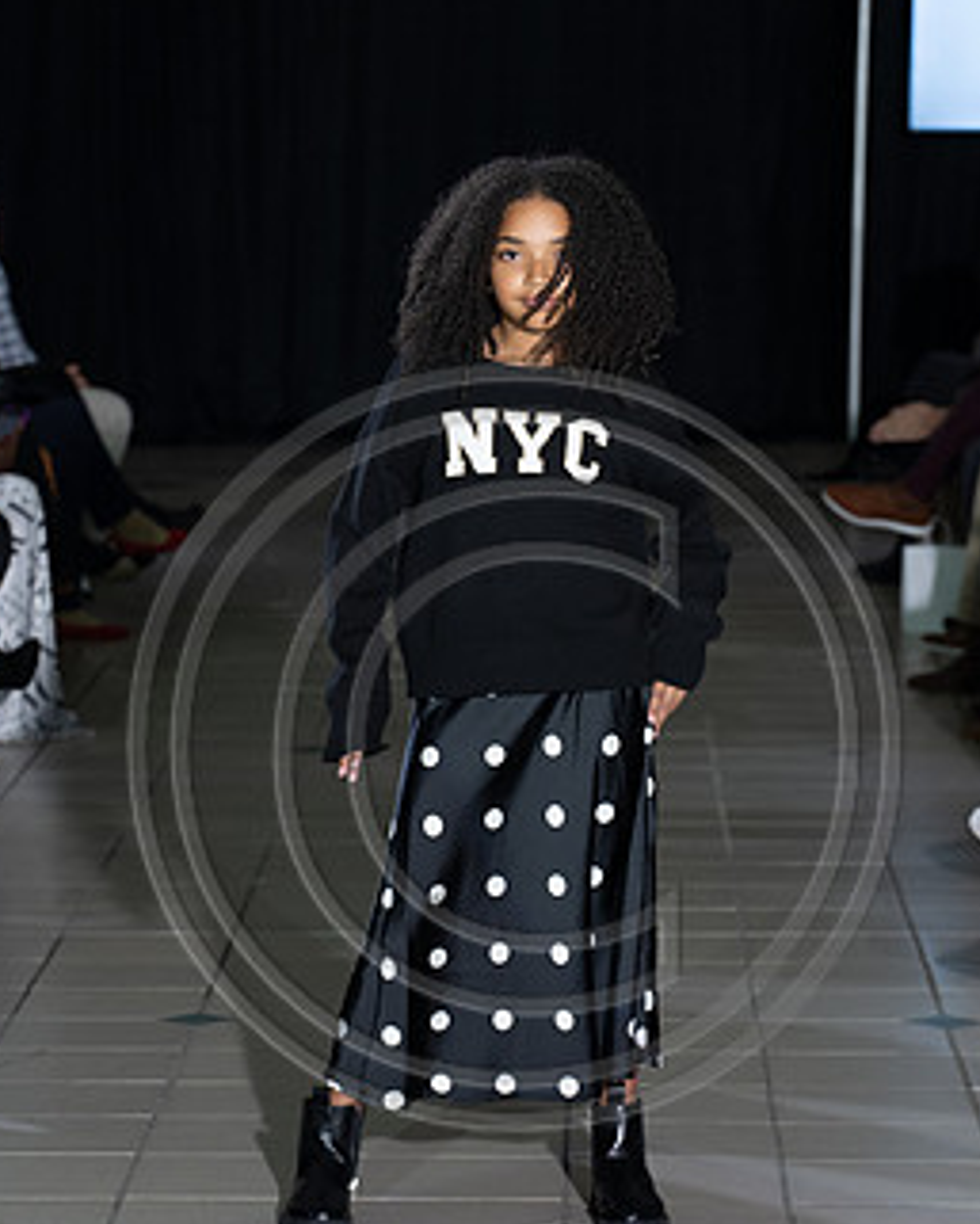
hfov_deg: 9.8
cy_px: 744
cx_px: 515
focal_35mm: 158
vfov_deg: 12.2
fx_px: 5726
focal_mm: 120
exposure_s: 1/160
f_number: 5.6
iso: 1250
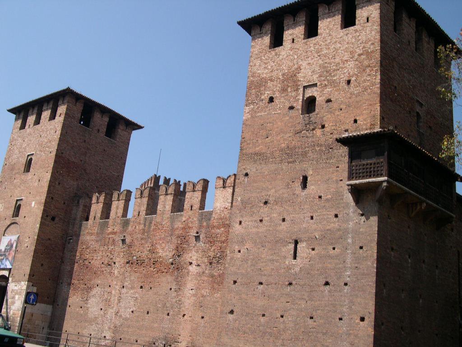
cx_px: 231
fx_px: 507
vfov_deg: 37.7
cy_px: 174
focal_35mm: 38
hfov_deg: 49.0
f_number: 7.6
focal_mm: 8
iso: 100
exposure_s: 1/194
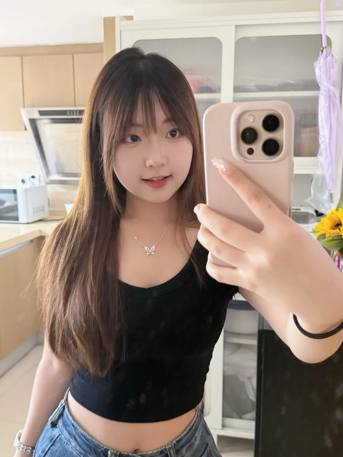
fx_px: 344
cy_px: 228
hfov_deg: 53.1
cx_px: 172
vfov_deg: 67.3
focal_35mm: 26
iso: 125
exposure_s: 1/60
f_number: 1.5
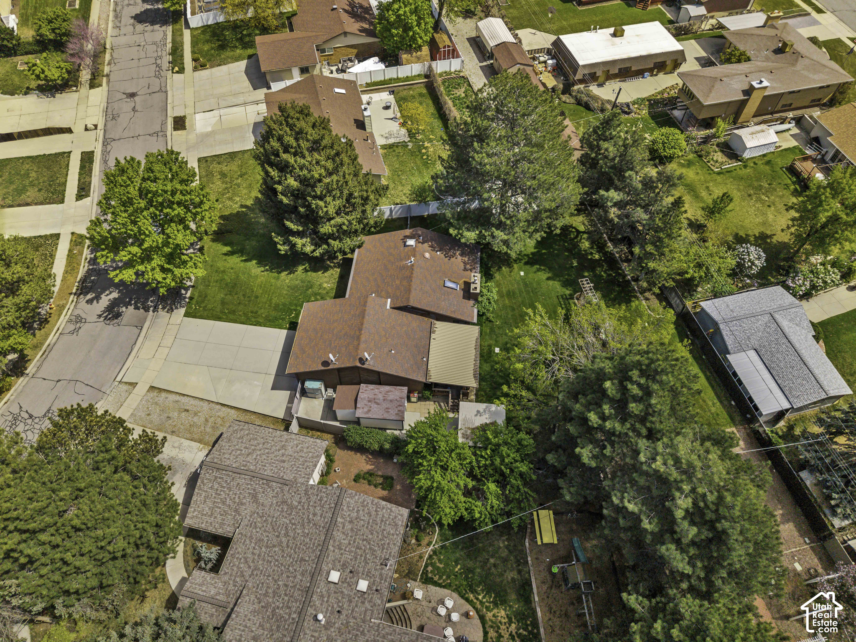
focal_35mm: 24
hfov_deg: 71.6
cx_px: 428
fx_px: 593
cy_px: 321
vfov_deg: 56.8
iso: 200
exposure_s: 1/160
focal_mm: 8.67
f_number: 1.8
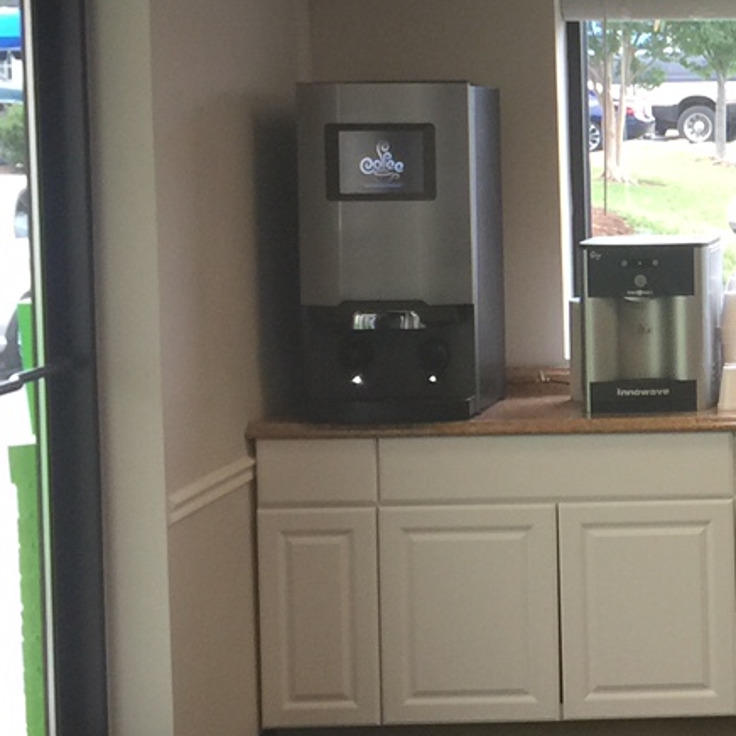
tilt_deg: -4.4
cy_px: 255
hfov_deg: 16.5
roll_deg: -0.1
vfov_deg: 18.1
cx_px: 1111
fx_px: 2309
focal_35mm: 96
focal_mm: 4.15
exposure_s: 1/40
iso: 32
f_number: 2.2
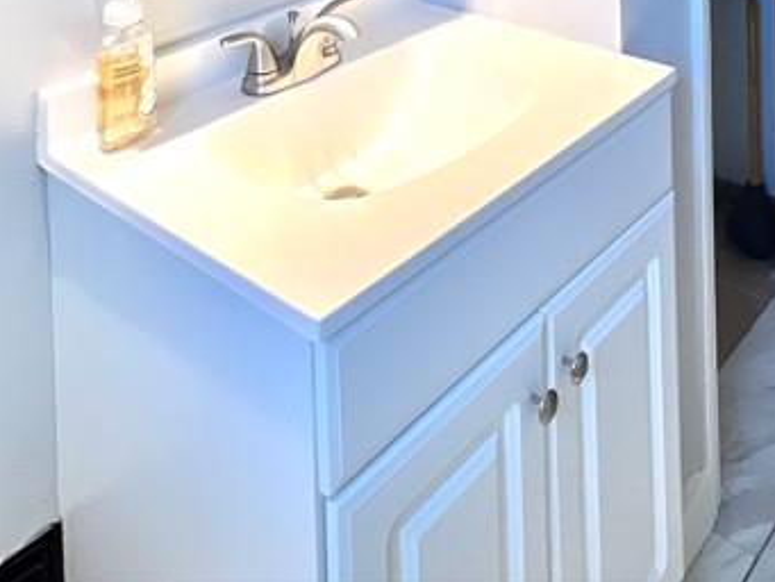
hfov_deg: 47.6
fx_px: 873
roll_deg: +1.0
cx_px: 466
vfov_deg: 26.7
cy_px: -286
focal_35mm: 39
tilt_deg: -3.2
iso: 100
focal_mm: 1.57
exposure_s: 1/120
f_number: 1.8
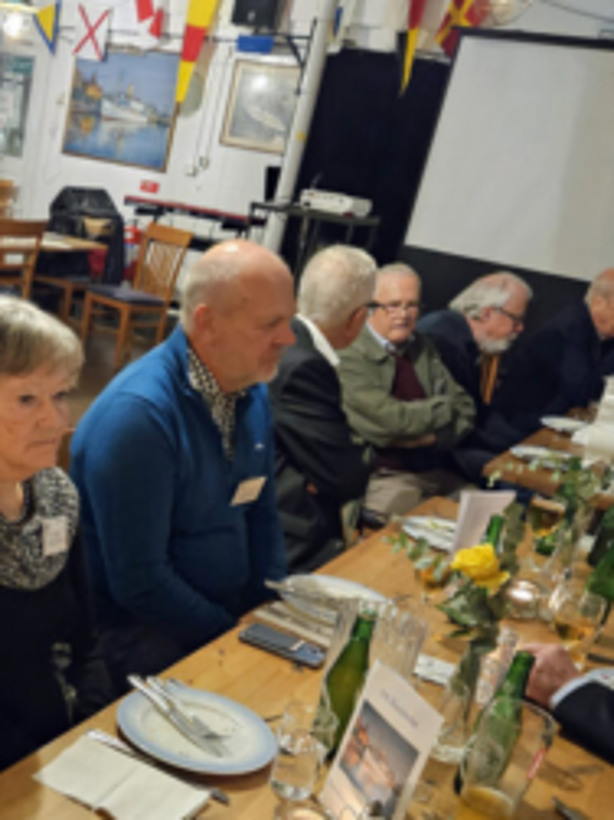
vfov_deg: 42.0
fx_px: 1041
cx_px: 59
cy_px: 585
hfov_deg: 31.3
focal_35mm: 44
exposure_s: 1/25
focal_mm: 5.4
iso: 1250
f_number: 1.8
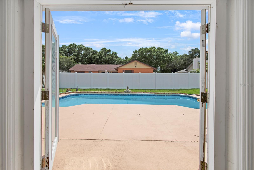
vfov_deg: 77.3
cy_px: 85
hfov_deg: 100.4
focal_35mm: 15
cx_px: 127
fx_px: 106
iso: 100
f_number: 7.1
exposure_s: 1/8000
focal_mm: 10
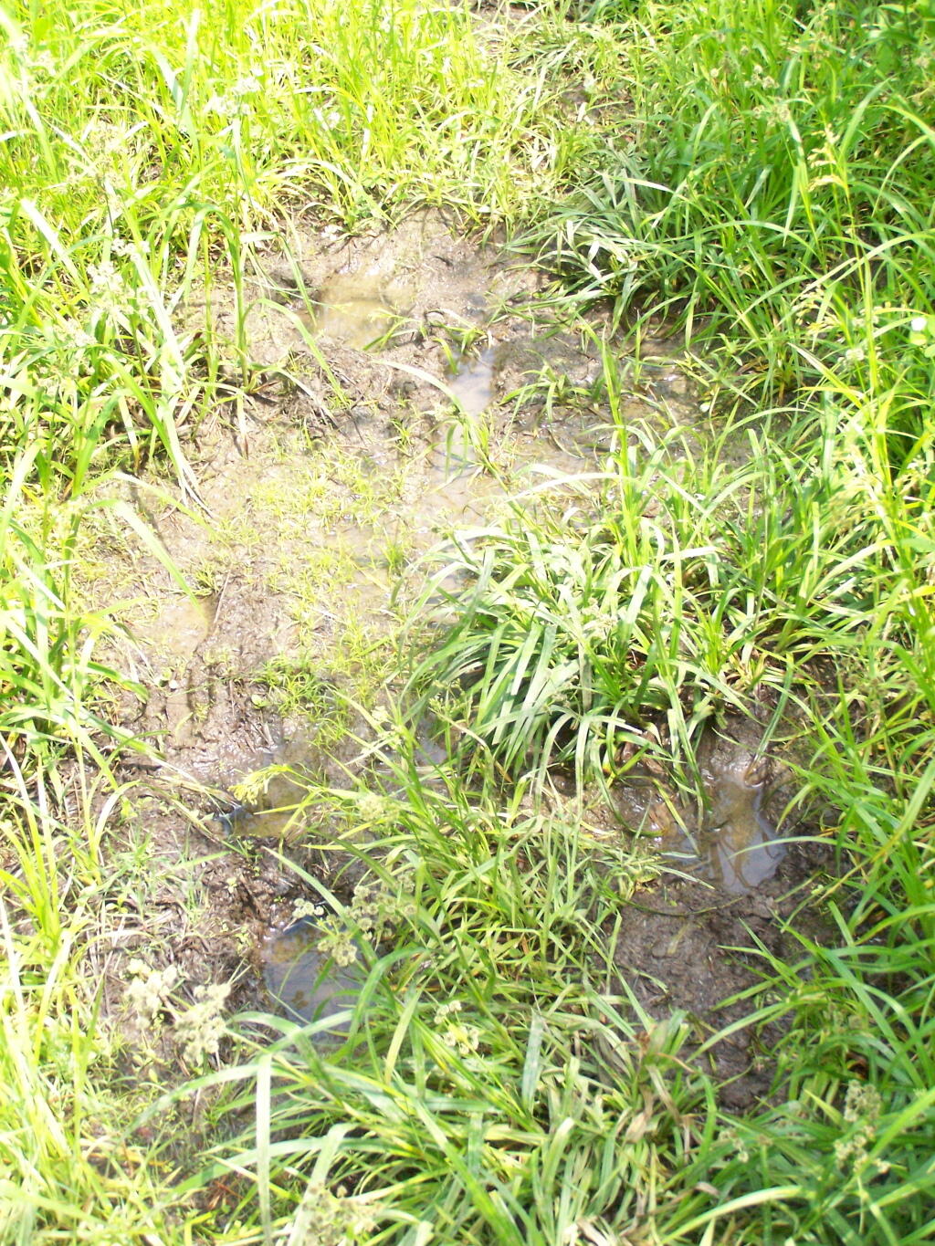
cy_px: 623
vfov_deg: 30.3
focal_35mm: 64
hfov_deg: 22.9
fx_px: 2305
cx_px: 468
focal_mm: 10.7
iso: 400
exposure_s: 1/500
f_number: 3.2
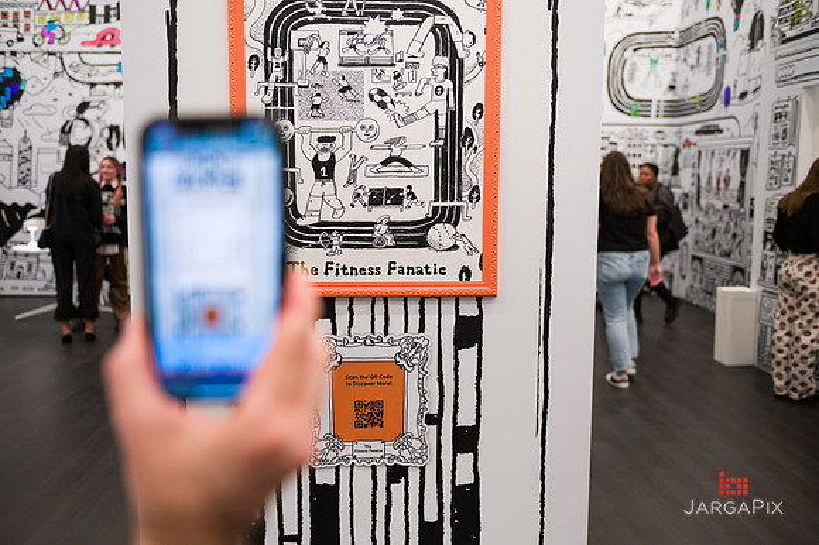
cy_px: 272
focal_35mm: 34
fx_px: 773
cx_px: 410
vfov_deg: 38.8
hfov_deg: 55.8
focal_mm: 34
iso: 2500
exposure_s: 1/250
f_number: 3.2
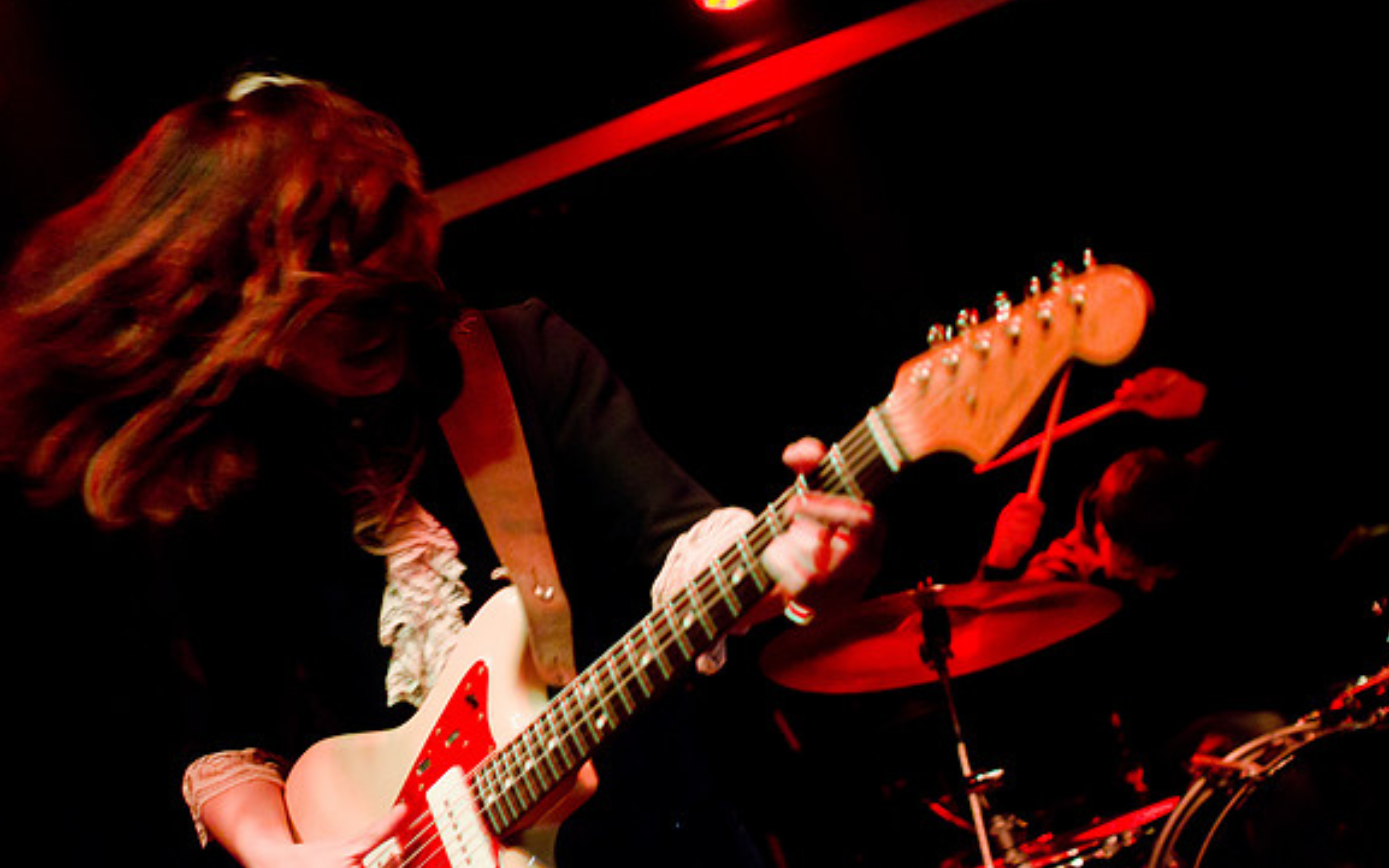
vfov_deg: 28.0
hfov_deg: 43.5
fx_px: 1742
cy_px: 445
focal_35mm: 46
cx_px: 693
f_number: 2.8
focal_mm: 30
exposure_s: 1/100
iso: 2000
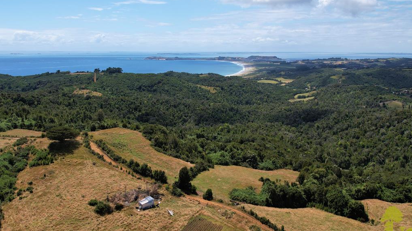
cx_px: 180
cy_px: 95
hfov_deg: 62.4
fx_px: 339
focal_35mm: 31
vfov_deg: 37.7
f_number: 2.8
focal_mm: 8.38
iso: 100
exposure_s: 1/2500
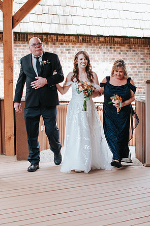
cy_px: 112
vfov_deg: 25.4
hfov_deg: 17.0
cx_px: 85
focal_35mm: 80
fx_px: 500
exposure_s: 1/250
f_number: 3.5
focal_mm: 35
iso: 800
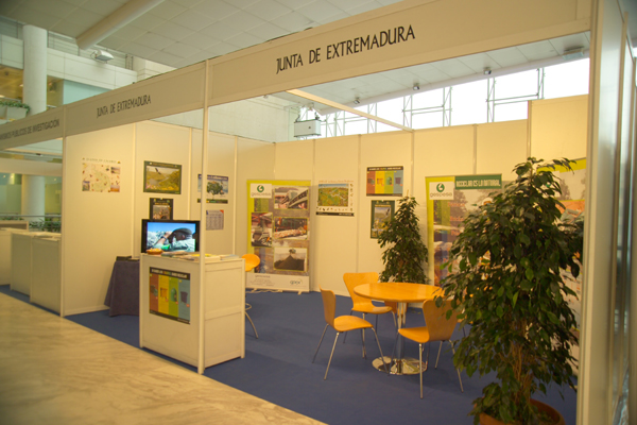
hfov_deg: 73.7
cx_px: 318
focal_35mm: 24
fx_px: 425
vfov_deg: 53.1
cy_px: 212
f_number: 4
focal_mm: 24
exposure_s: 1/10
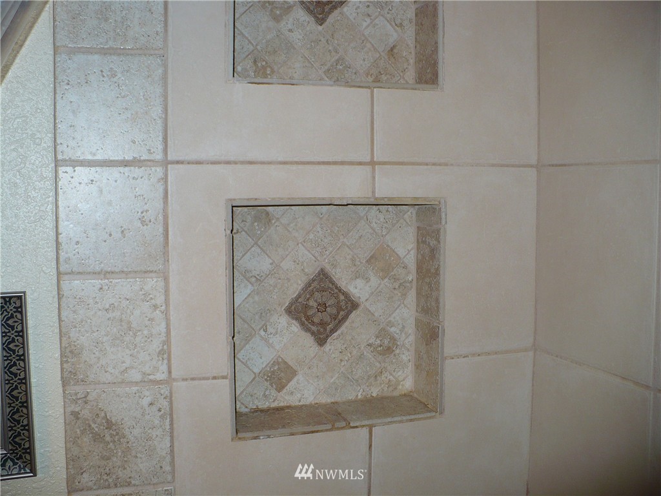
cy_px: 248
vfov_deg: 38.7
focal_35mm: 37
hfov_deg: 50.1
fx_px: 707
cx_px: 330
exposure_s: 1/30
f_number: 2.8
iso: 100
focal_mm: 6.1
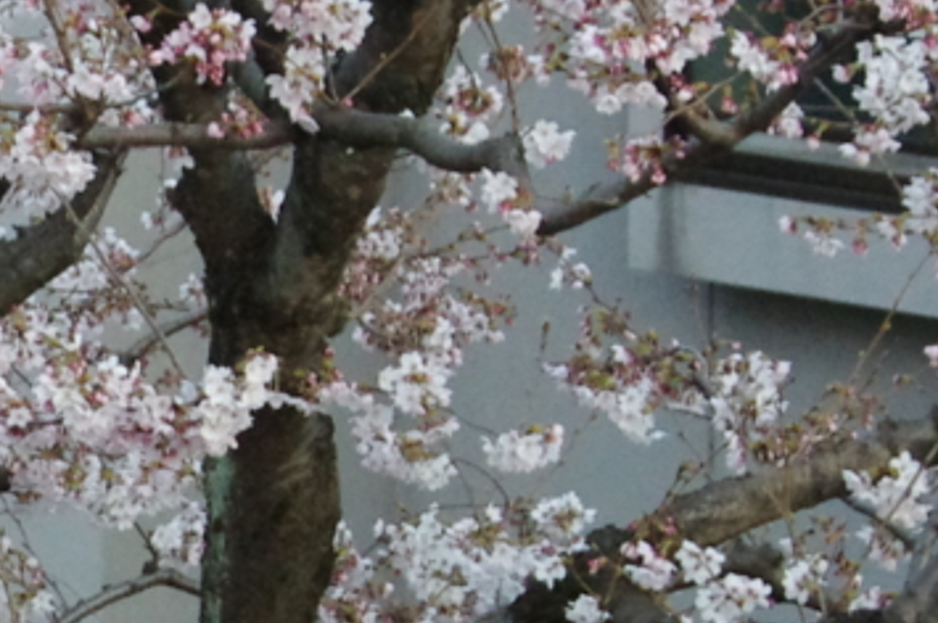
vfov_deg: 3.7
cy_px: 648
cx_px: -528
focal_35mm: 370
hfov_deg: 5.5
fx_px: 9631
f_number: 6.3
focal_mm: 55
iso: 1600
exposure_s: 1/100
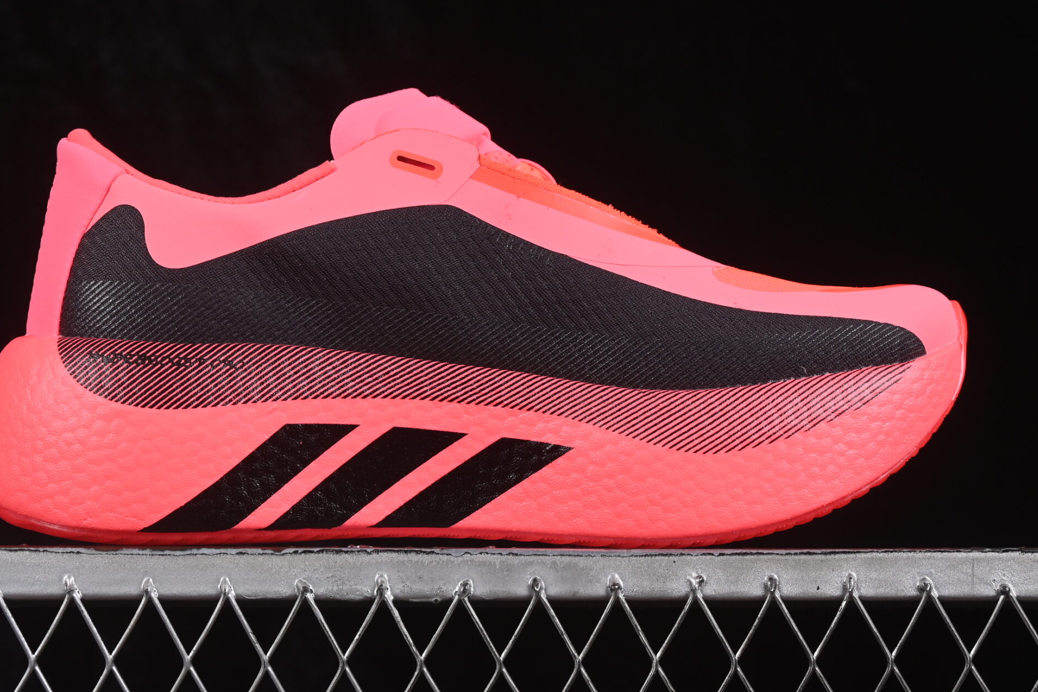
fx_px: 2941
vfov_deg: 13.4
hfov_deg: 20.0
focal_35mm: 102
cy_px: 253
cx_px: 463
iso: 160
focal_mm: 50
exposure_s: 1/80
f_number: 8
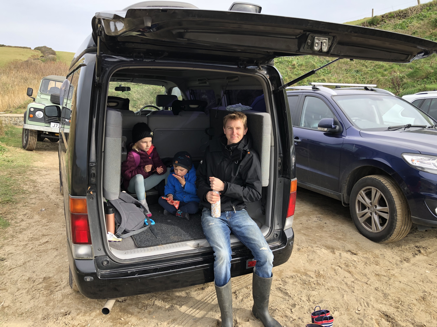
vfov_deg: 49.7
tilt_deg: -10.9
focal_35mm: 28
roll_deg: +1.1
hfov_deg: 63.4
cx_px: 218
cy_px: 164
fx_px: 353
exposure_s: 1/185
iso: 20
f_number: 1.8
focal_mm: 3.99
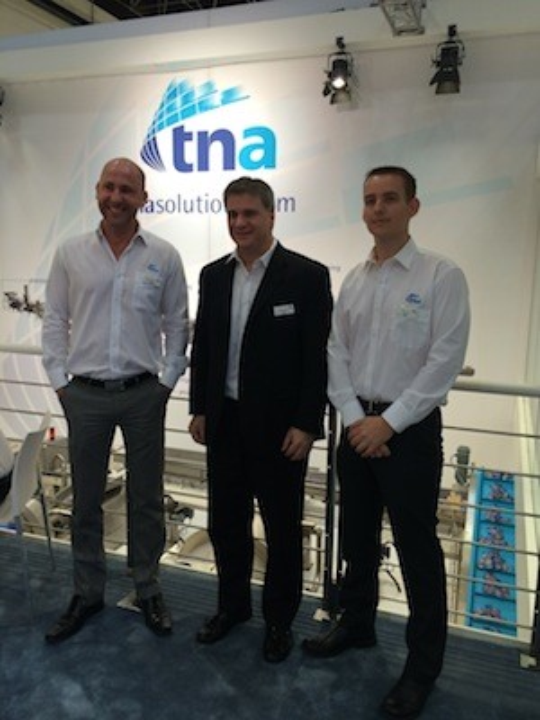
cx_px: 270
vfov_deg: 60.0
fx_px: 624
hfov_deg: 46.8
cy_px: 360
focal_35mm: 30
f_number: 2.2
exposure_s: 1/33
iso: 40
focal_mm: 4.12
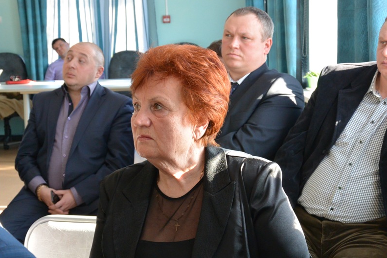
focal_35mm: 75
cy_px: 130
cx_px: 194
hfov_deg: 27.0
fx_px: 806
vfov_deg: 18.2
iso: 800
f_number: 5.6
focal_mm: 27.5
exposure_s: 1/80
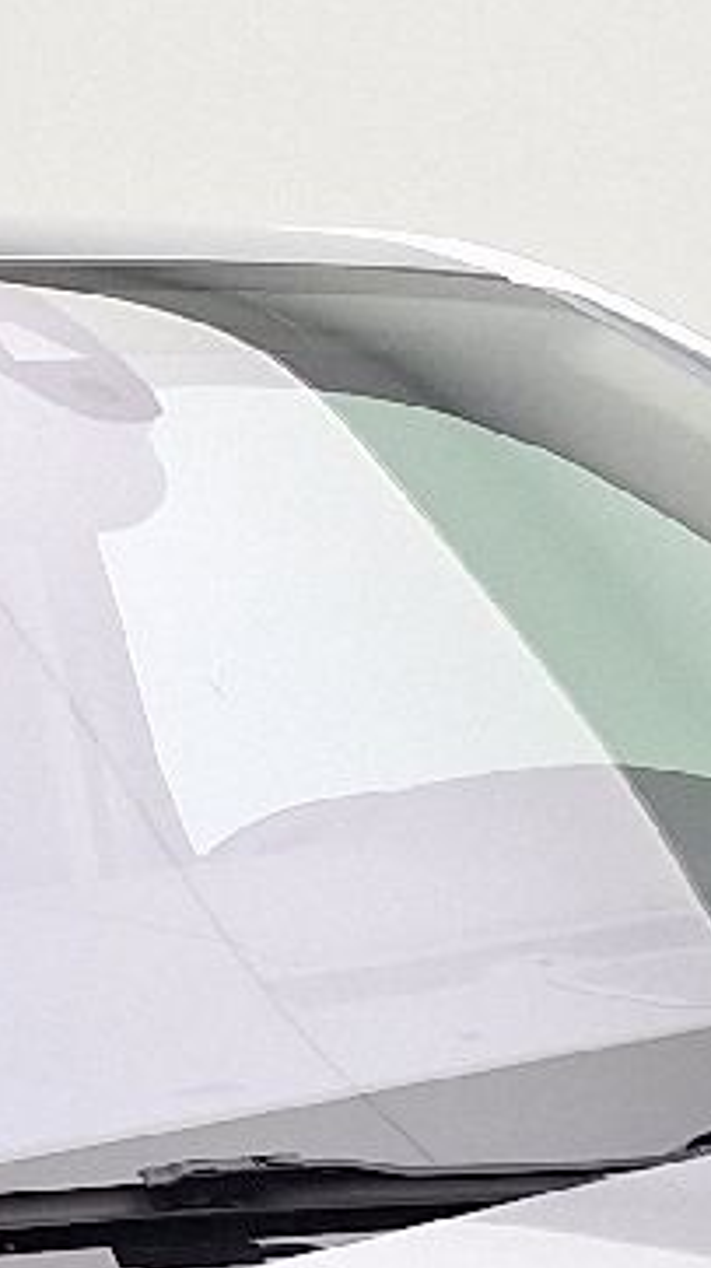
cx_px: -154
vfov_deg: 14.3
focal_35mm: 133
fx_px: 4468
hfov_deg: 9.0
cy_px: 2256
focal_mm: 5.54
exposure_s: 1/100
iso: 50
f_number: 1.8
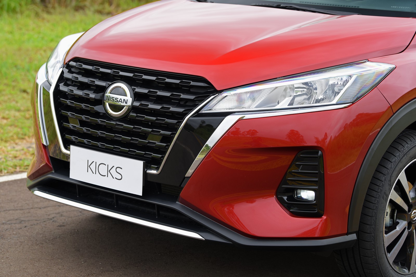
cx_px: 208
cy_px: 138
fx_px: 1156
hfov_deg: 20.4
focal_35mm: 100
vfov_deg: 13.7
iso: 250
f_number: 5
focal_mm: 100
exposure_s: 1/125
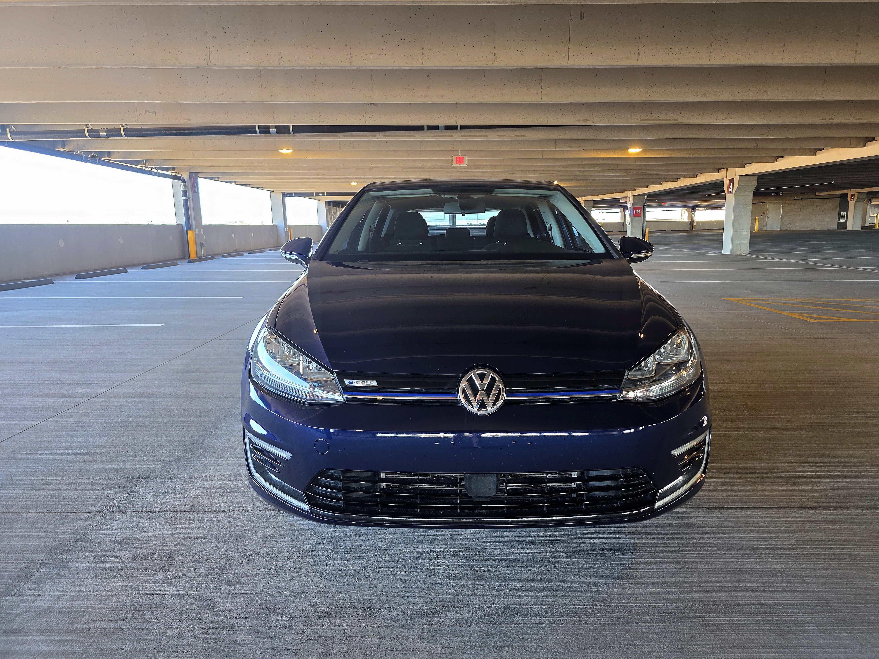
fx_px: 584
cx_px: 440
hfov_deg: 73.9
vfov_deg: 58.9
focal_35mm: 23
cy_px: 330
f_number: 1.7
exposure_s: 1/120
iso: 80
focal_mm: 6.3
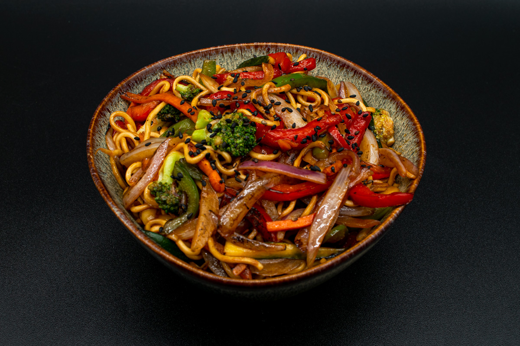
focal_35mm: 30
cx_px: 260
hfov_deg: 61.9
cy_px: 173
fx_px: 433
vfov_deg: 43.6
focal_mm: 20
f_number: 8
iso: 100
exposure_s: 1/30
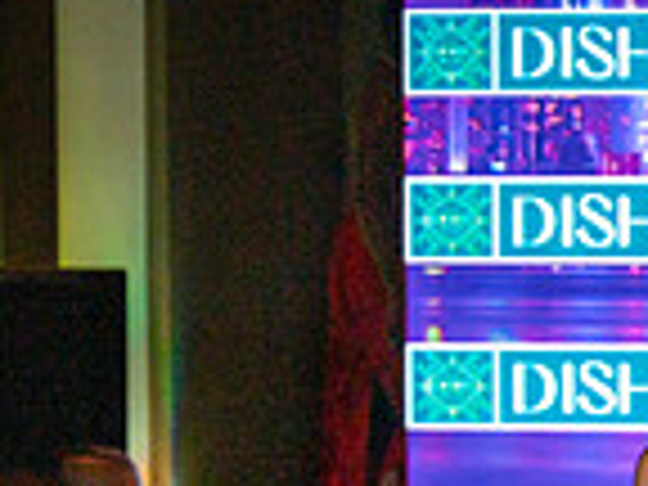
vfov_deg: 4.5
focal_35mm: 326
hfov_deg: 6.0
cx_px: 815
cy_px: 871
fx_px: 6103
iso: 400
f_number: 4
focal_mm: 70
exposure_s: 1/250
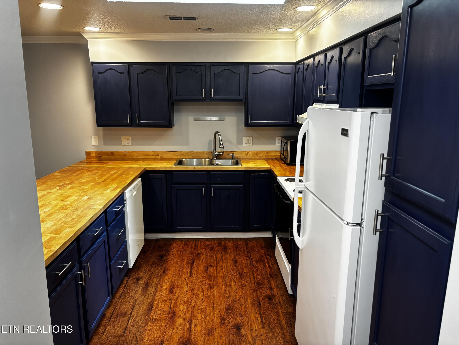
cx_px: 230
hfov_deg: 67.3
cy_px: 172
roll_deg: -0.2
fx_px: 345
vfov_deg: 53.1
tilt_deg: -12.4
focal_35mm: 26
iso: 200
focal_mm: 5.96
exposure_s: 1/60
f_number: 1.6
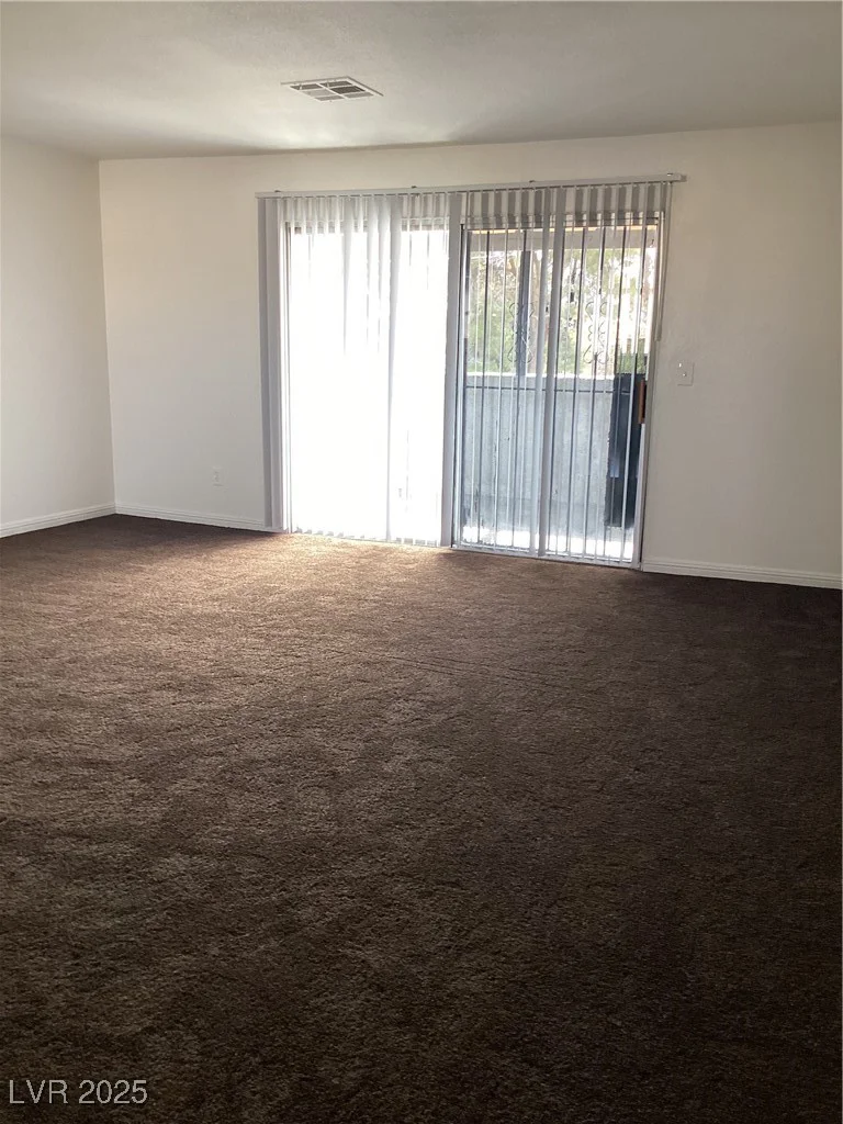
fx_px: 1007
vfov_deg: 58.4
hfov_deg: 45.4
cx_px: 422
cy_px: 562
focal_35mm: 31
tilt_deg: -12.5
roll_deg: -1.6
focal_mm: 3.3
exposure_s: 1/60
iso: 125
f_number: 2.4
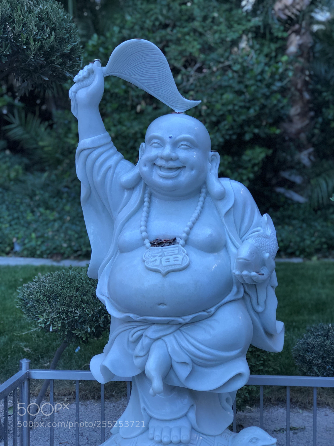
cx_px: 167
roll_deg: +0.2
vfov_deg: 33.8
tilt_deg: -2.6
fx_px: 733
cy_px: 223
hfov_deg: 25.7
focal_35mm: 57
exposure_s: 1/120
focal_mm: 6.6
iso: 80
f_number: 2.8
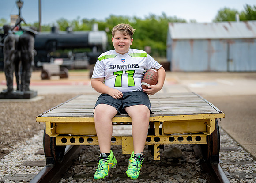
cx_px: 132
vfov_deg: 25.5
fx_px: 404
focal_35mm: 56
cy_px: 92
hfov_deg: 35.2
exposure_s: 1/1250
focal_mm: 50
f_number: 1.2
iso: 500
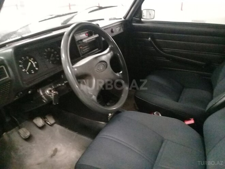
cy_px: 84
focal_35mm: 31
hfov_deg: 58.4
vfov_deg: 45.4
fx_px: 201
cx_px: 112
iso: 1250
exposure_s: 1/17
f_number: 2.2
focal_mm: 3.3
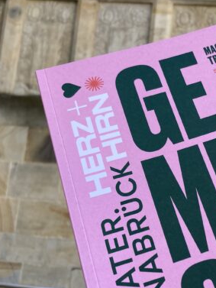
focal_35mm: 57
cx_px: 177
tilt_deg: +10.2
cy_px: 155
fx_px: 474
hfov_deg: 25.2
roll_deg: -4.7
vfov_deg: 33.8
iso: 20
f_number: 1.8
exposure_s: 1/185
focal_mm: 3.99
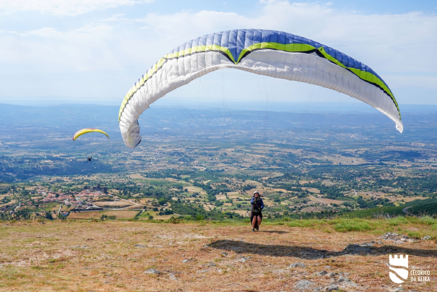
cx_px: 218
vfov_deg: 45.0
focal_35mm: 29
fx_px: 352
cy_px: 146
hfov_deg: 63.7
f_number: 5
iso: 100
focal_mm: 29
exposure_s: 1/800
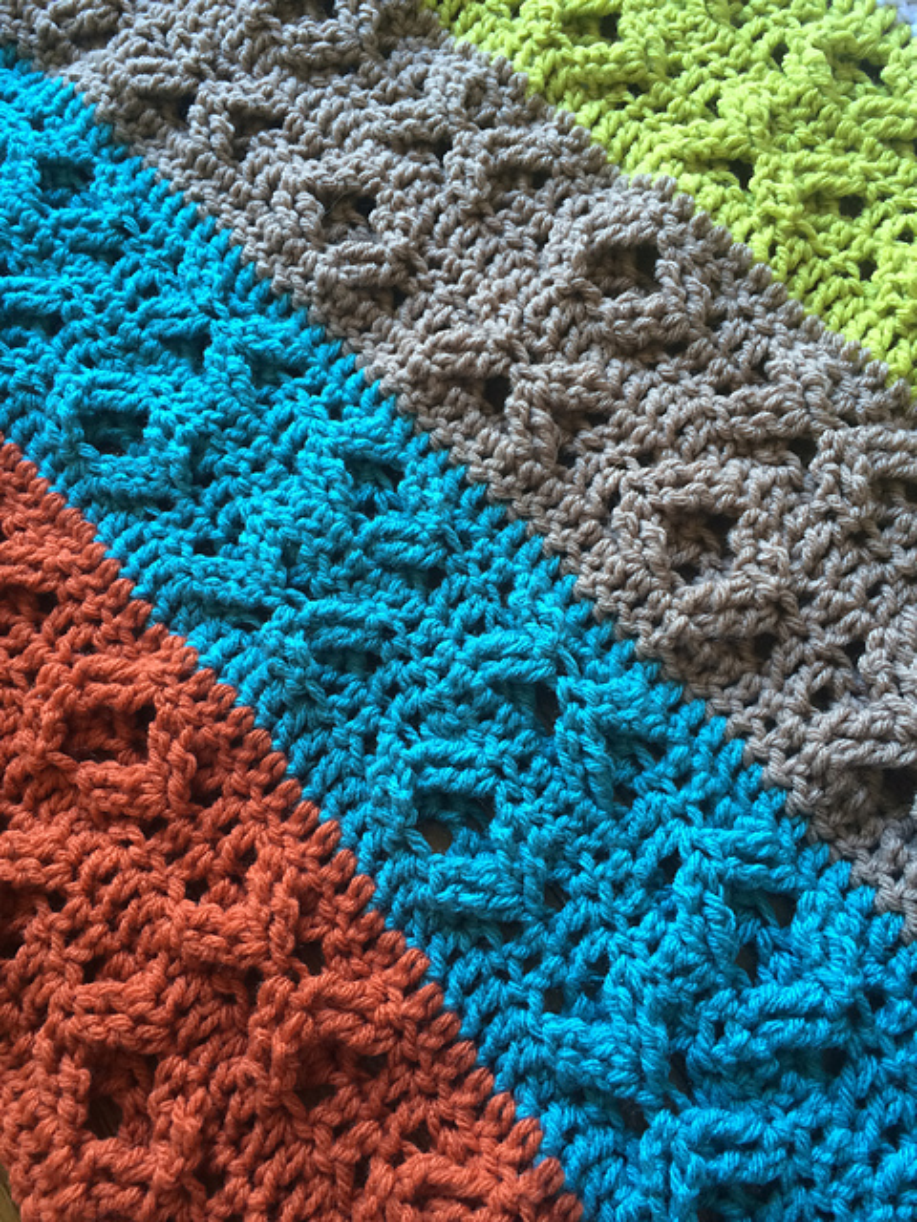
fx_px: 1024
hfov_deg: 48.2
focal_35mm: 29
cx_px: 458
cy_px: 611
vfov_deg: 61.7
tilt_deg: -67.2
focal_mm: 4.15
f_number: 2.2
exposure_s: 1/30
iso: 80
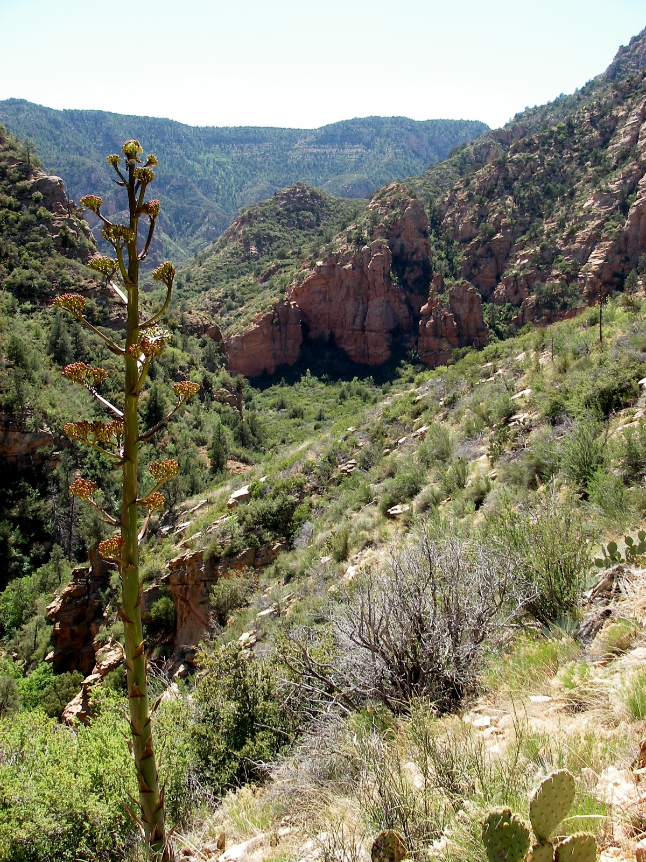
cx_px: 323
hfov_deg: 37.7
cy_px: 431
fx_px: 946
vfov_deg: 49.0
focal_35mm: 38
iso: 64
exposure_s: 1/80
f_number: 6.6
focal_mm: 6.3
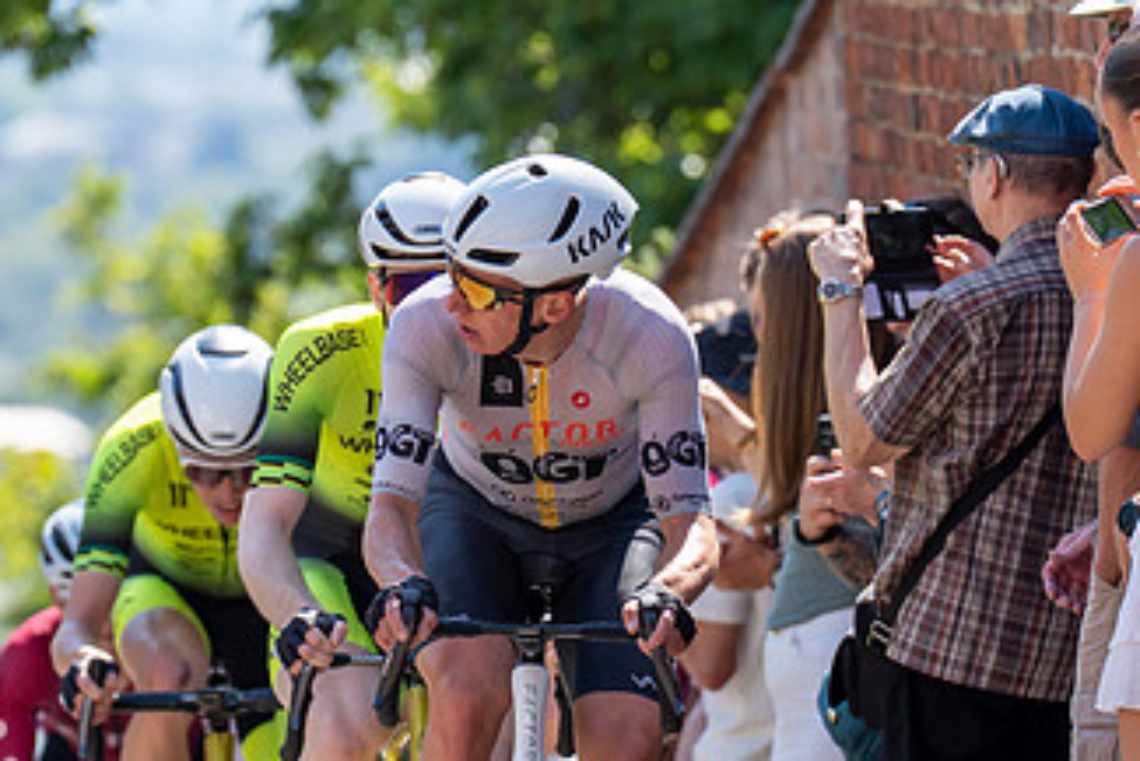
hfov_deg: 4.0
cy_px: 528
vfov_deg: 2.7
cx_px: 584
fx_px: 16283
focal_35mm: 514
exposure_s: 1/1000
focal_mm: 200
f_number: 3.5
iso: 200
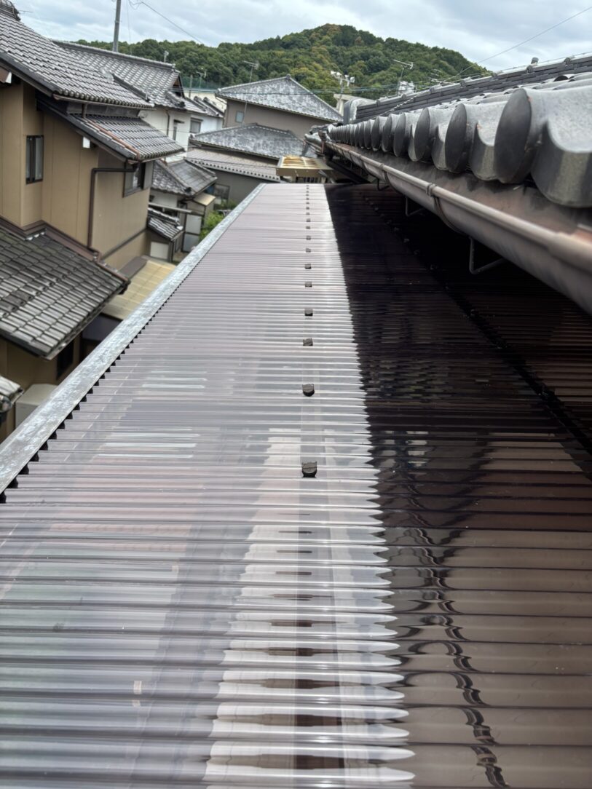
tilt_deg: -23.3
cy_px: 394
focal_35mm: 26
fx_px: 593
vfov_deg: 67.3
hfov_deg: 53.1
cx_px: 296
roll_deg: -13.6
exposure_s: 1/1328
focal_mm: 5.96
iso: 50
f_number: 1.6
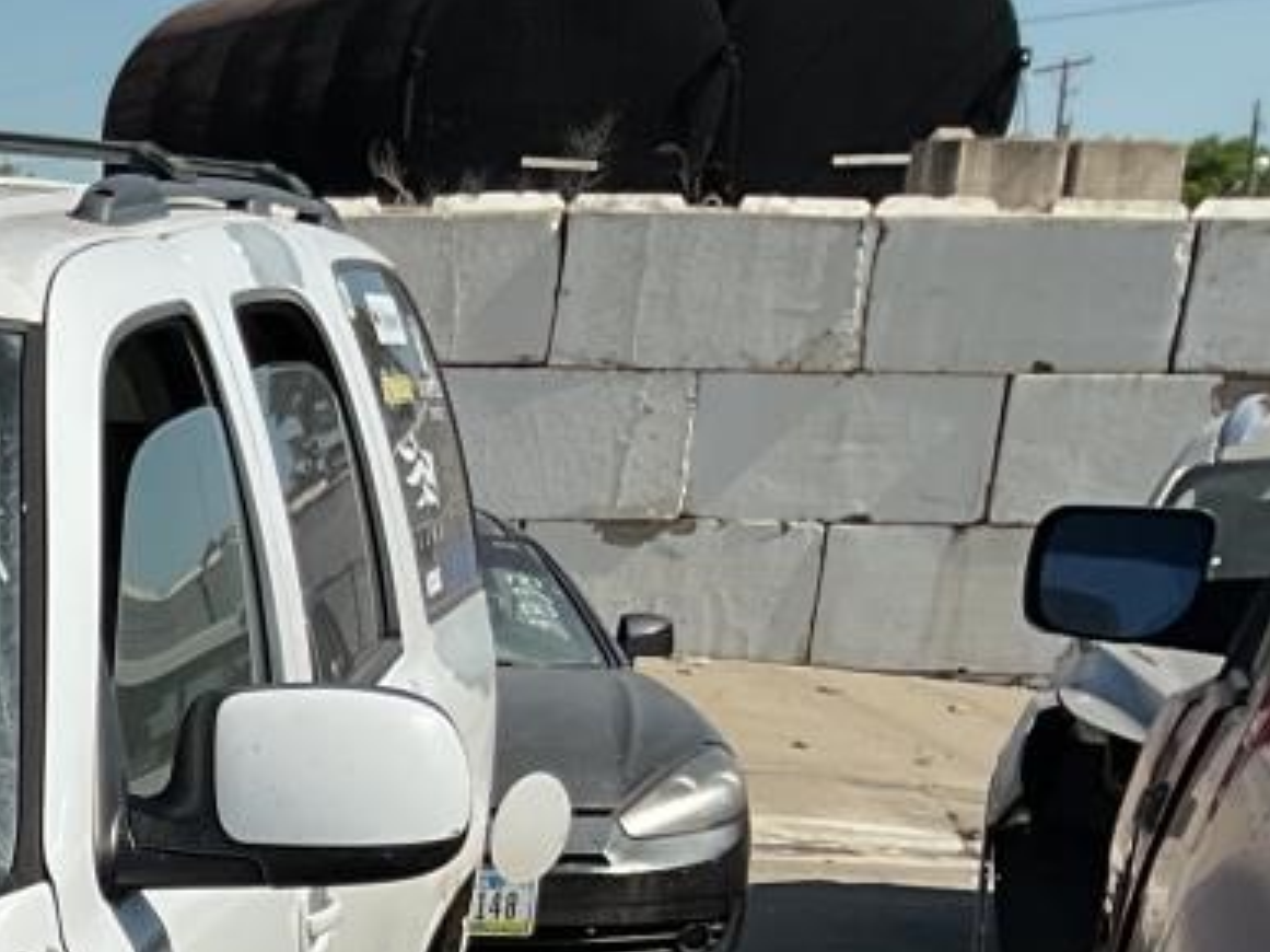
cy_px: 1517
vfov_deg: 14.2
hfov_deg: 17.7
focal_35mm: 96
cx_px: -774
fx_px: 3521
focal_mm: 3
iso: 16
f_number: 1.8
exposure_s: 1/3534
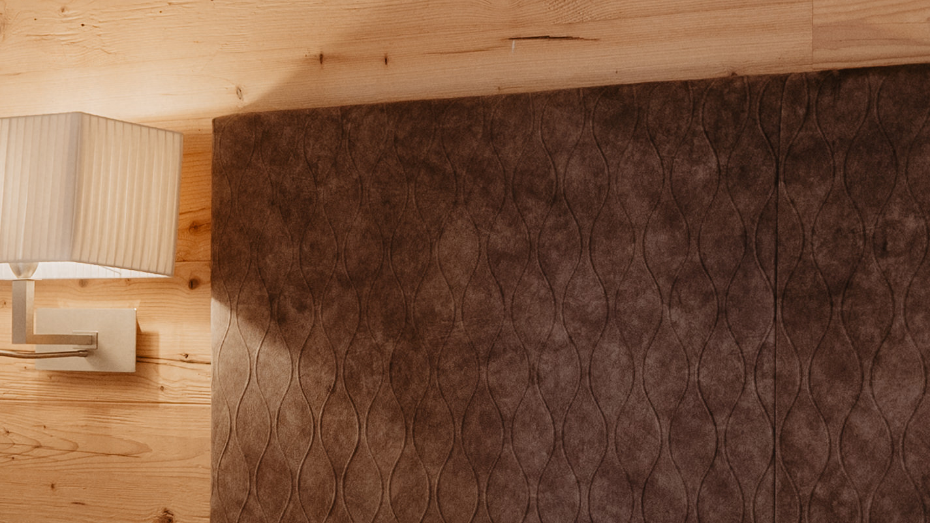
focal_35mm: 106
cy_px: 307
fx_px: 2614
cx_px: 218
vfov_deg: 11.4
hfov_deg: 20.0
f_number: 2.8
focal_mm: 24
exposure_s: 1/100
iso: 200
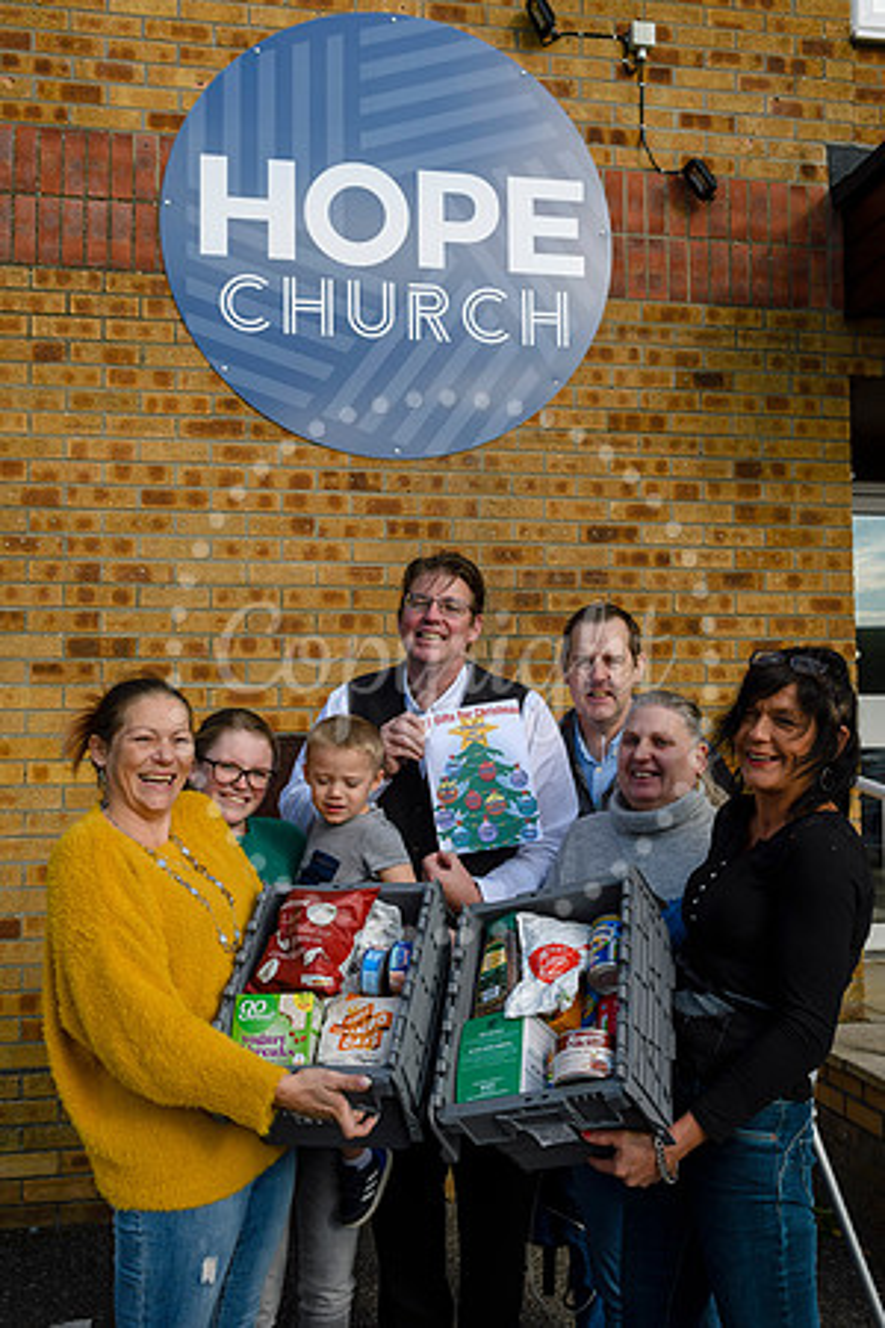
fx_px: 1272
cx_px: 442
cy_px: 664
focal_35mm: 34
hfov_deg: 38.4
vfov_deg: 55.1
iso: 100
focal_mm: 23
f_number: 8
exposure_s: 1/200
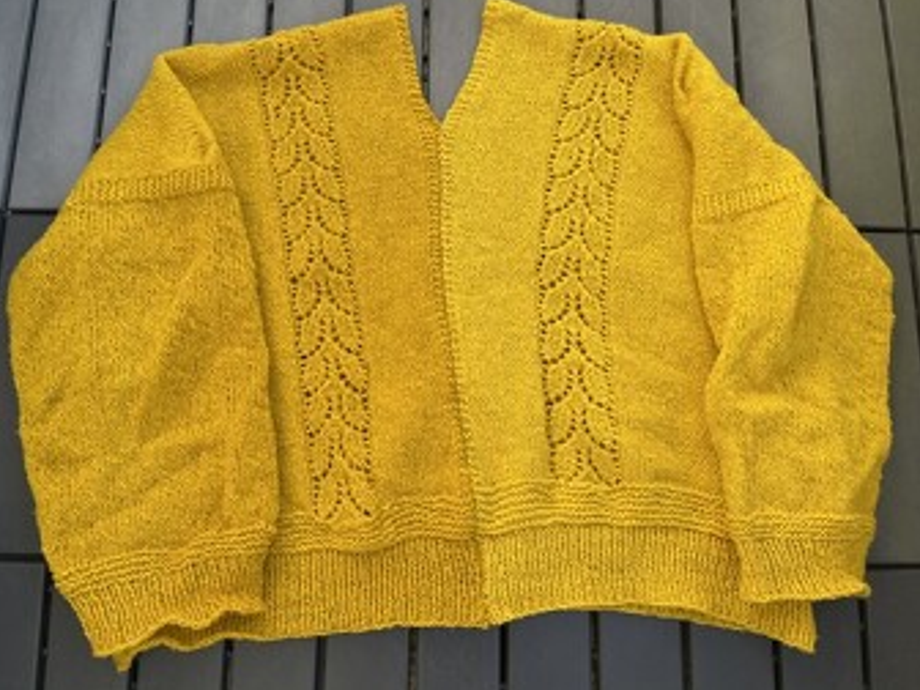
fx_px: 691
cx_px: 456
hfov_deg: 67.3
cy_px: 340
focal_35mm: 26
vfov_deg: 53.1
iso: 32
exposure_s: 1/231
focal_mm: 5.1
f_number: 1.6
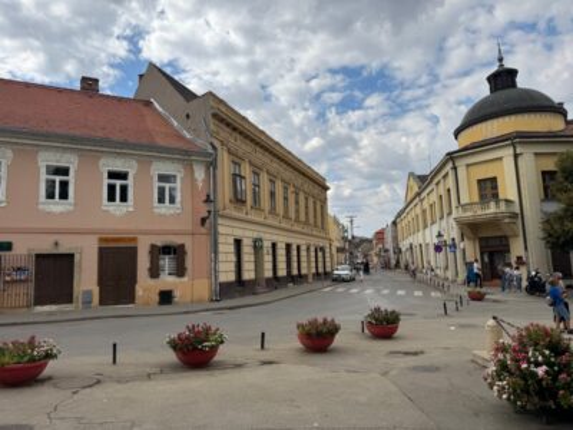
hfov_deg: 71.6
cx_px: 286
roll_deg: +2.7
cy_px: 215
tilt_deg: +6.7
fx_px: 397
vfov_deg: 56.8
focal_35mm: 24
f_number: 1.78
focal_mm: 6.76
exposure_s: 1/5348
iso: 80
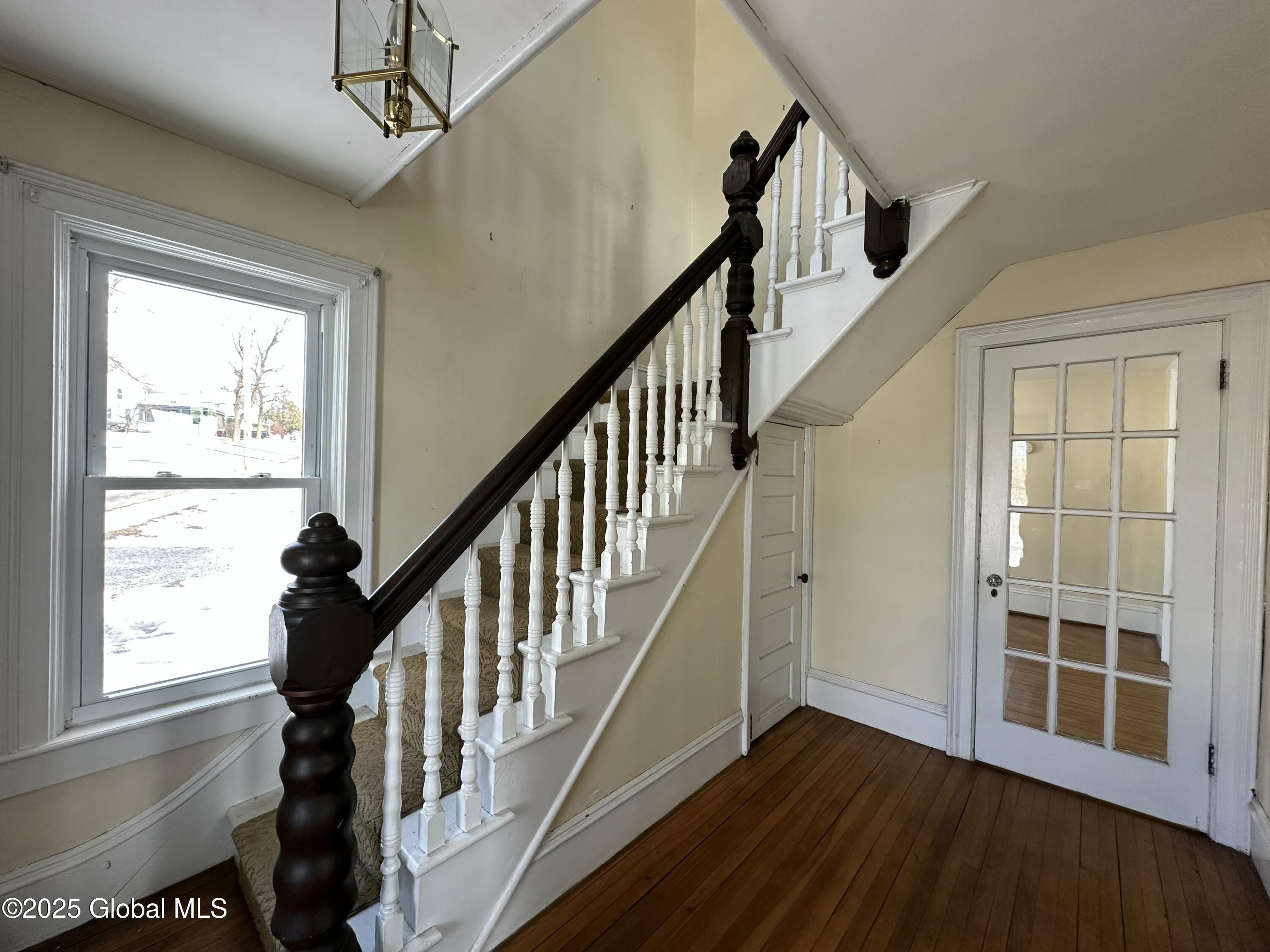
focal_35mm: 14
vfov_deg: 85.7
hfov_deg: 102.1
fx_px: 514
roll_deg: -0.3
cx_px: 635
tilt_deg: +0.1
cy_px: 476
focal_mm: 2.22
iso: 125
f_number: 2.2
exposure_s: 1/99
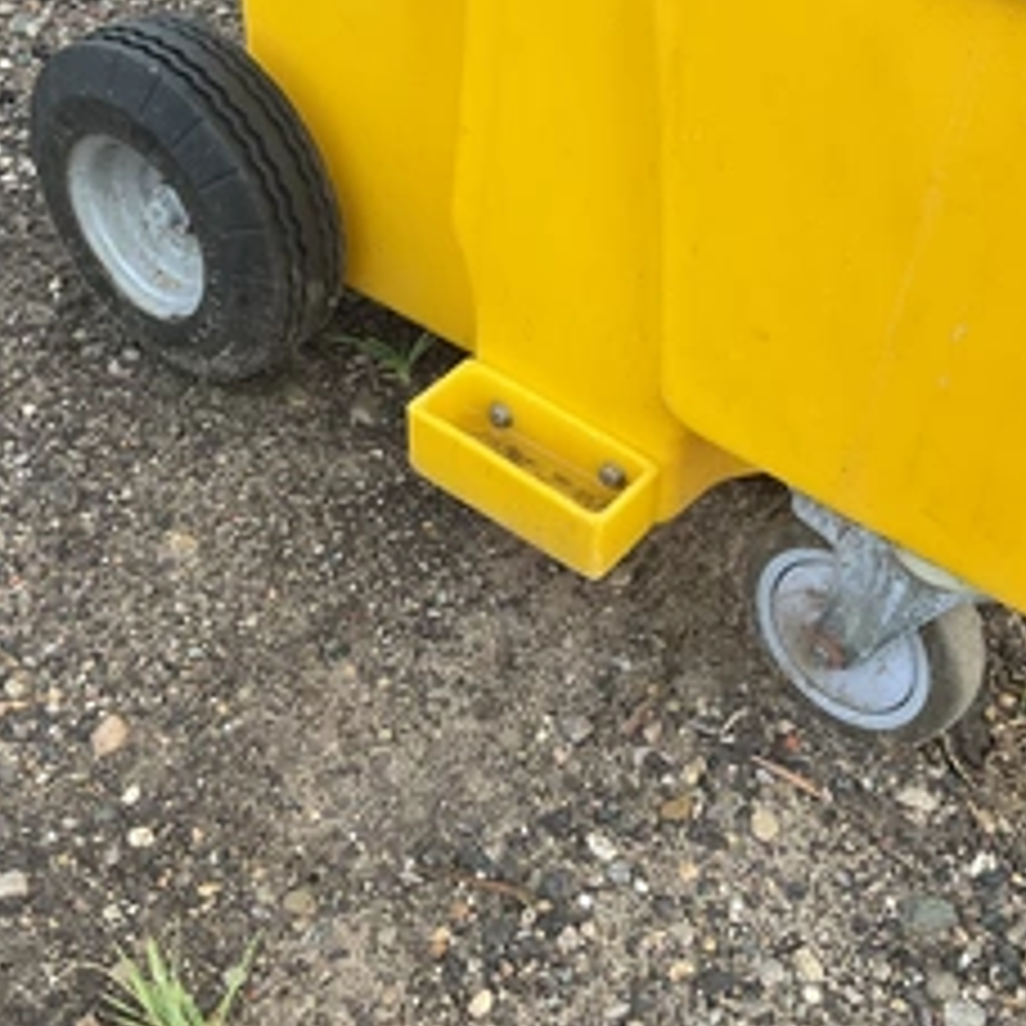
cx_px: 518
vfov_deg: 37.3
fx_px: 1509
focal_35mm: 45
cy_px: 387
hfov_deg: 37.6
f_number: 1.8
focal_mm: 3
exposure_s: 1/122
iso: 40
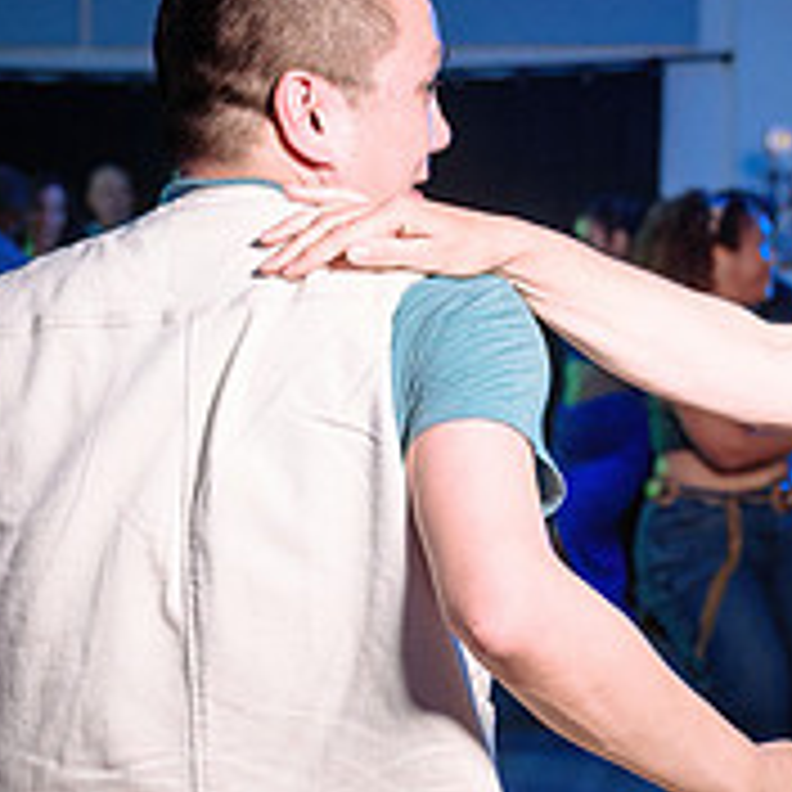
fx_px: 3054
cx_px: 441
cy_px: 581
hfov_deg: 14.8
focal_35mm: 118
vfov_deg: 14.7
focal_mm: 36
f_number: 3.2
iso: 800
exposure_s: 1/125
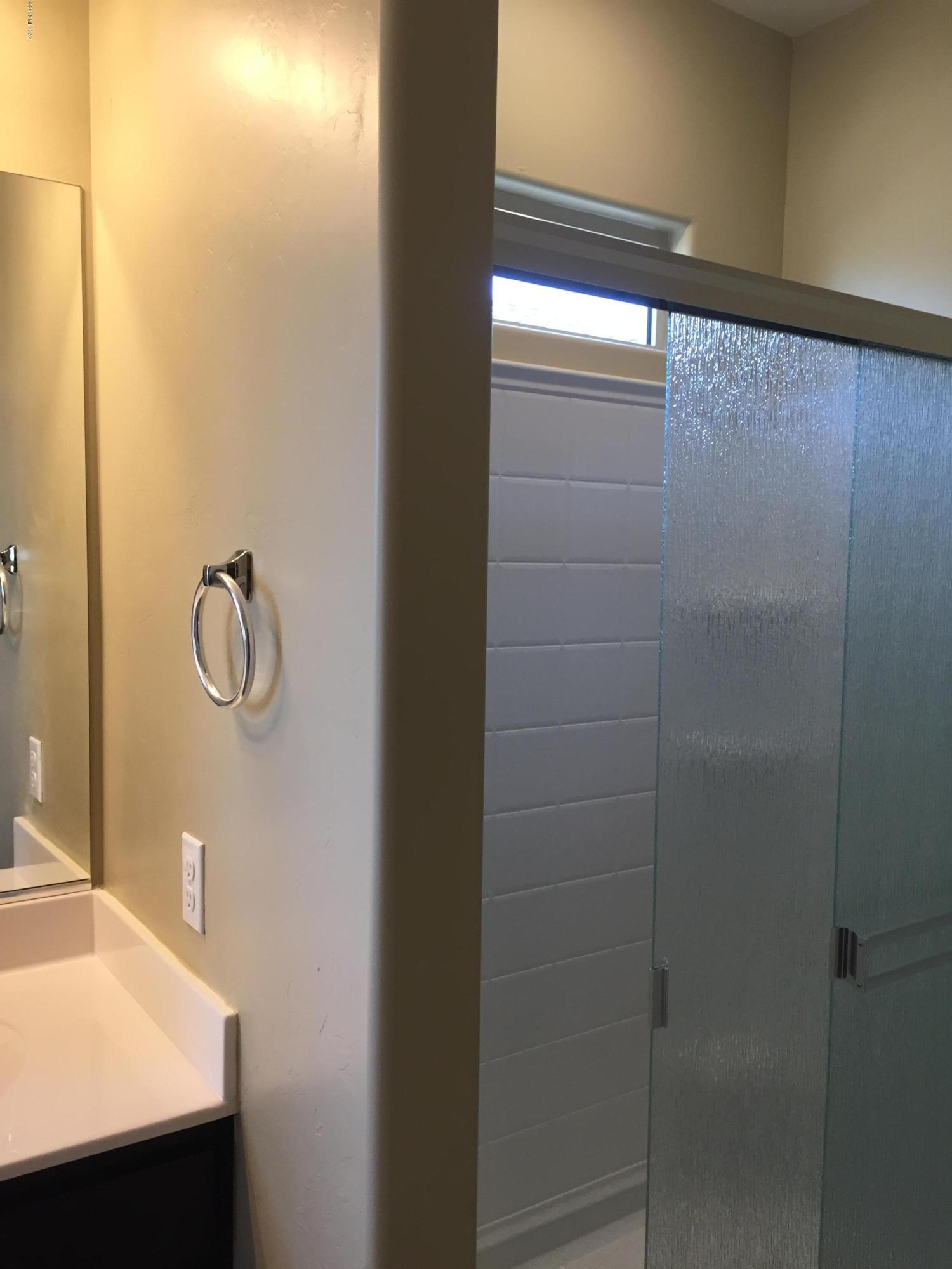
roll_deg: -1.4
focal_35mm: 29
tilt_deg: -3.4
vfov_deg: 61.7
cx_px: 476
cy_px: 634
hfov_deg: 48.2
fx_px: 1063
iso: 32
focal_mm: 4.15
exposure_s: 1/30
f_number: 2.2
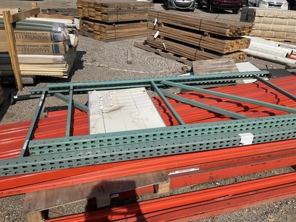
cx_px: 148
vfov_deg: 48.2
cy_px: 111
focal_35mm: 29
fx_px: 248
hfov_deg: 61.7
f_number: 1.8
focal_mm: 3
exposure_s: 1/2801
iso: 25
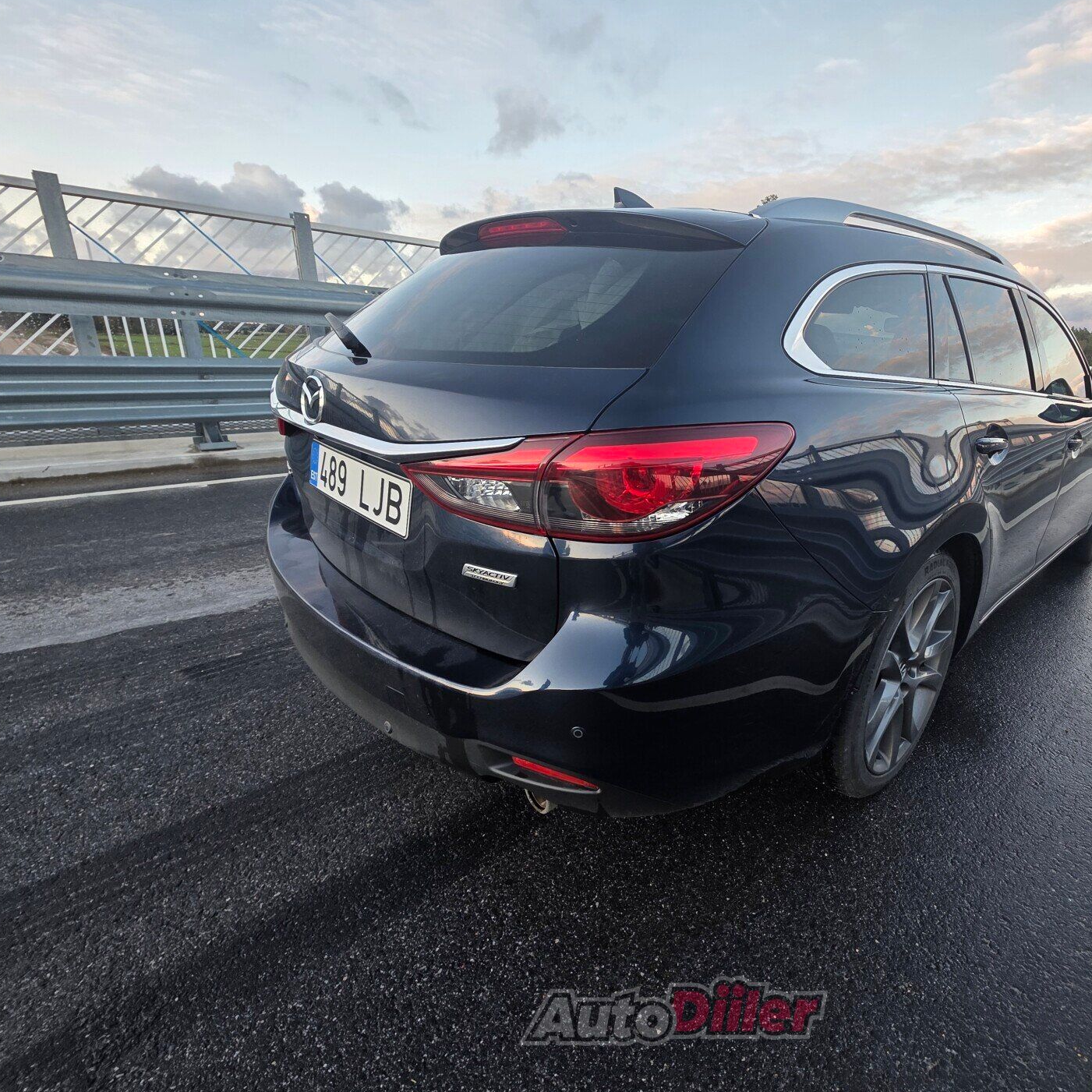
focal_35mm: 16
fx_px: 571
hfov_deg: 85.9
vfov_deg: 87.4
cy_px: 554
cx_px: 673
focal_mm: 2.2
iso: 40
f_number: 1.9
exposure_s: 1/120
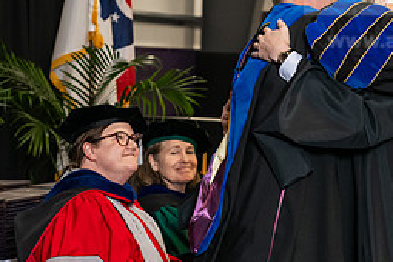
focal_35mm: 159
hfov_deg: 12.9
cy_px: 73
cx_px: 257
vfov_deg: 8.6
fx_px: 1736
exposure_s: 1/200
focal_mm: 70
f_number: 5
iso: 2000
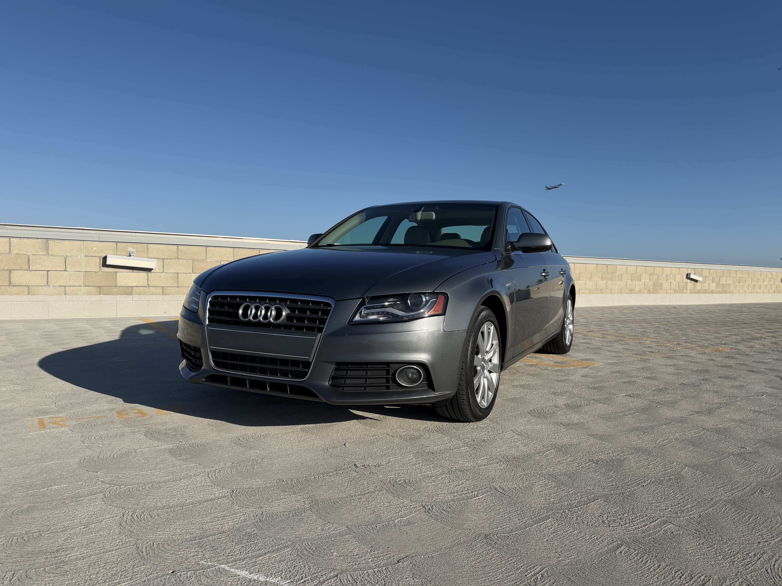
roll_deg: -0.6
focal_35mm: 24
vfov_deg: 56.8
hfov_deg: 71.6
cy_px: 293
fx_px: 542
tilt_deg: -1.7
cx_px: 391
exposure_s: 1/6711
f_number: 1.78
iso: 80
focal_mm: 6.76
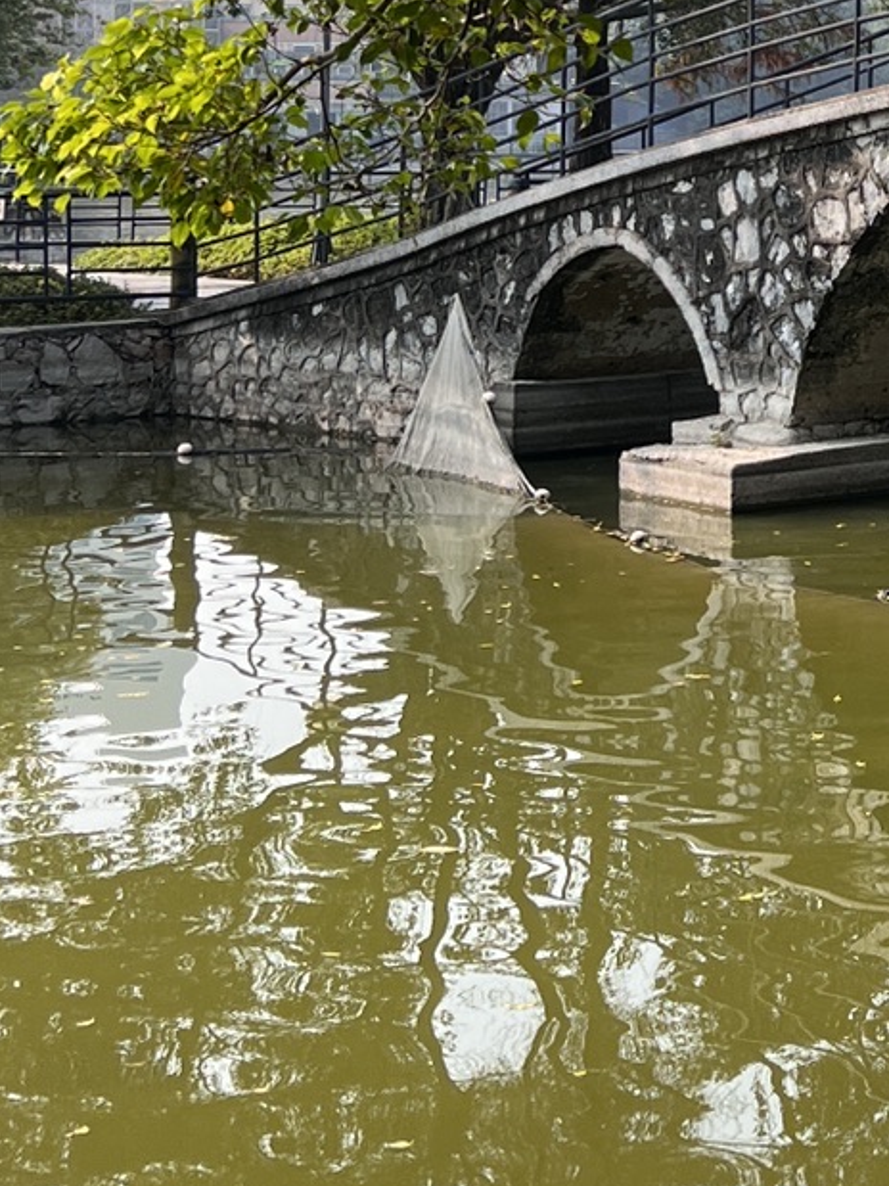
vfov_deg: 22.6
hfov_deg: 16.8
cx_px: 1084
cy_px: 65
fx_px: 2877
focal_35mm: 84
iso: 50
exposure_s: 1/1468
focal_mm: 5.7
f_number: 1.5
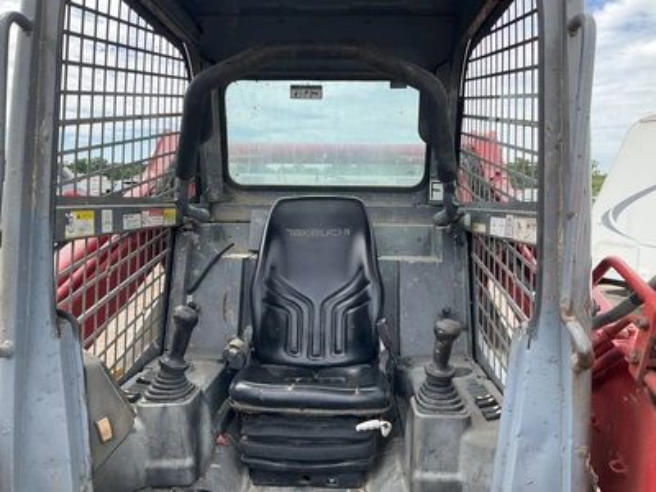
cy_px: 246
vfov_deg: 48.2
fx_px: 550
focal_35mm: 29
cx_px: 328
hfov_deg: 61.7
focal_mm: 3
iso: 25
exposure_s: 1/759
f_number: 1.8
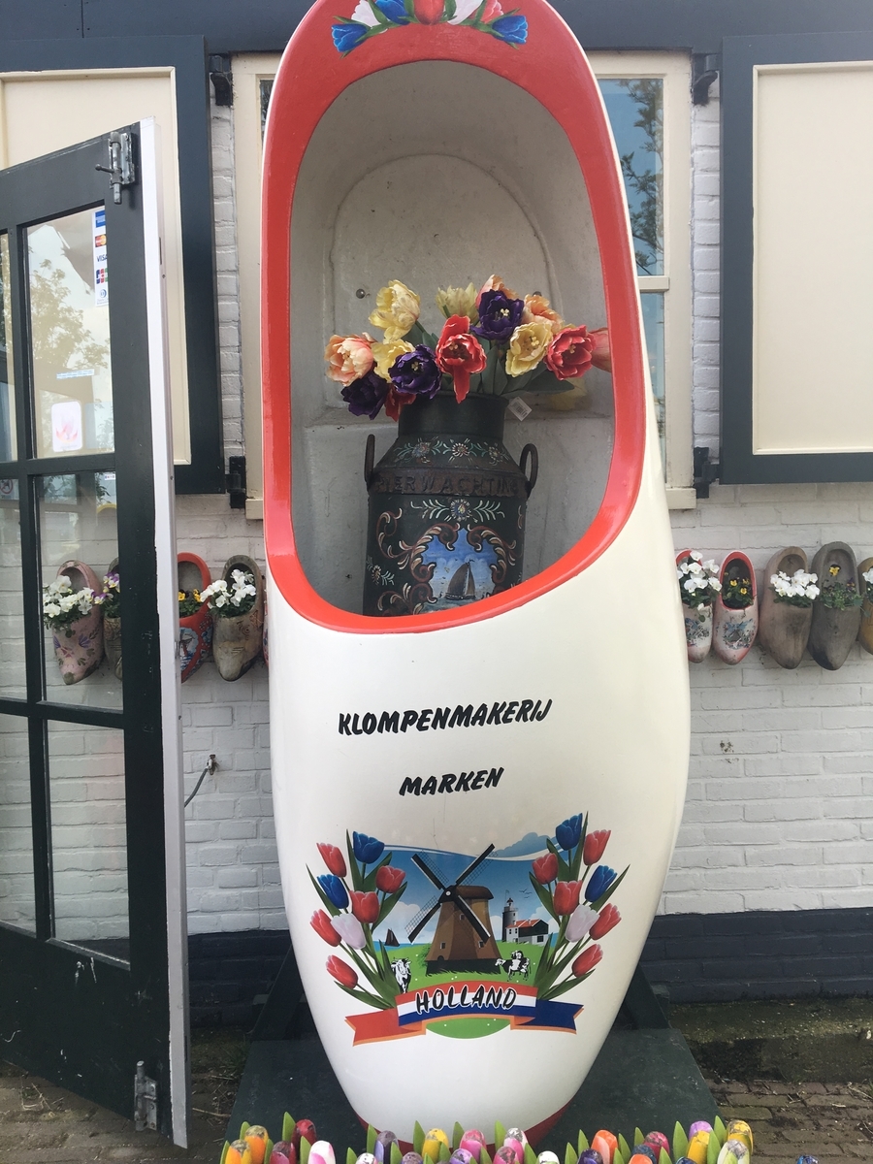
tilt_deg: -3.4
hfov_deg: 48.2
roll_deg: +1.5
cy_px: 582
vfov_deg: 61.7
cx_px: 436
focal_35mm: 29
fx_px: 975
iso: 25
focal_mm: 4.15
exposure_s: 1/267
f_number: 2.2
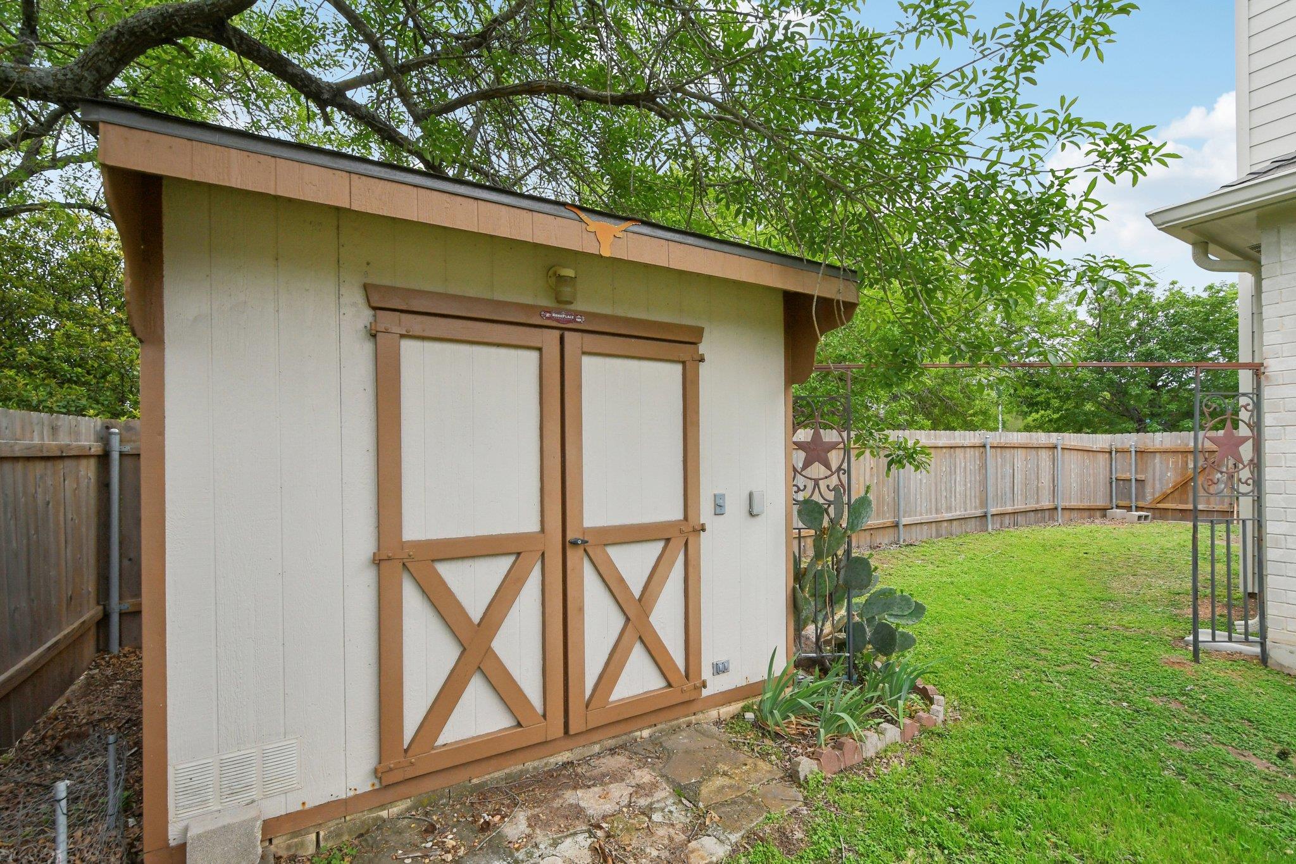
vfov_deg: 77.3
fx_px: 540
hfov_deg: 100.4
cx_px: 648
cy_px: 432
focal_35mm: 15
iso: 400
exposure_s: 1/320
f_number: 8
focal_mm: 10
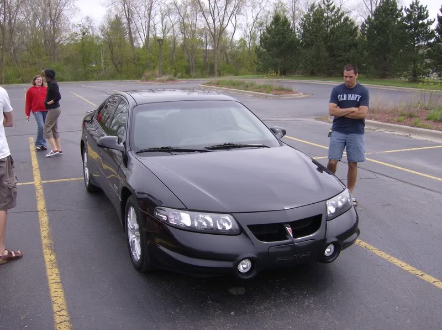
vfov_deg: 39.5
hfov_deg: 51.5
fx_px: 459
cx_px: 221
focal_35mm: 36
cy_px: 165
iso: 100
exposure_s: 1/484
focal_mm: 6
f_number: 4.7
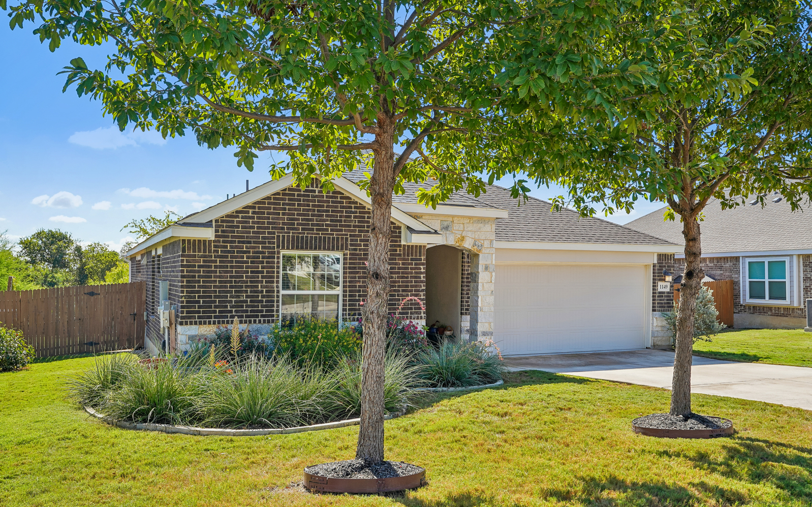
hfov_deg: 61.2
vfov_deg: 40.6
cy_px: 273
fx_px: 686
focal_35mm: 31
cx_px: 403
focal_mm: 30
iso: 100
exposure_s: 1/160
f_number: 8
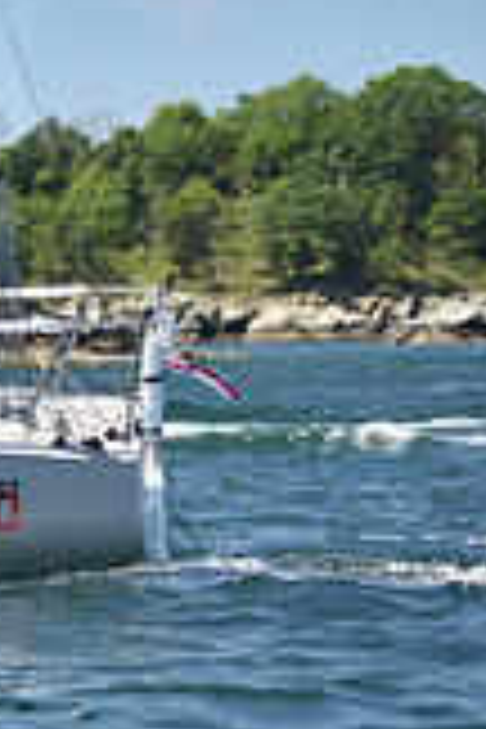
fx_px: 5447
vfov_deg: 7.6
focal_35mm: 269
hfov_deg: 4.9
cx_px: -747
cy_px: 16
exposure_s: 1/1000
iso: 200
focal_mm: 75
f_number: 2.8
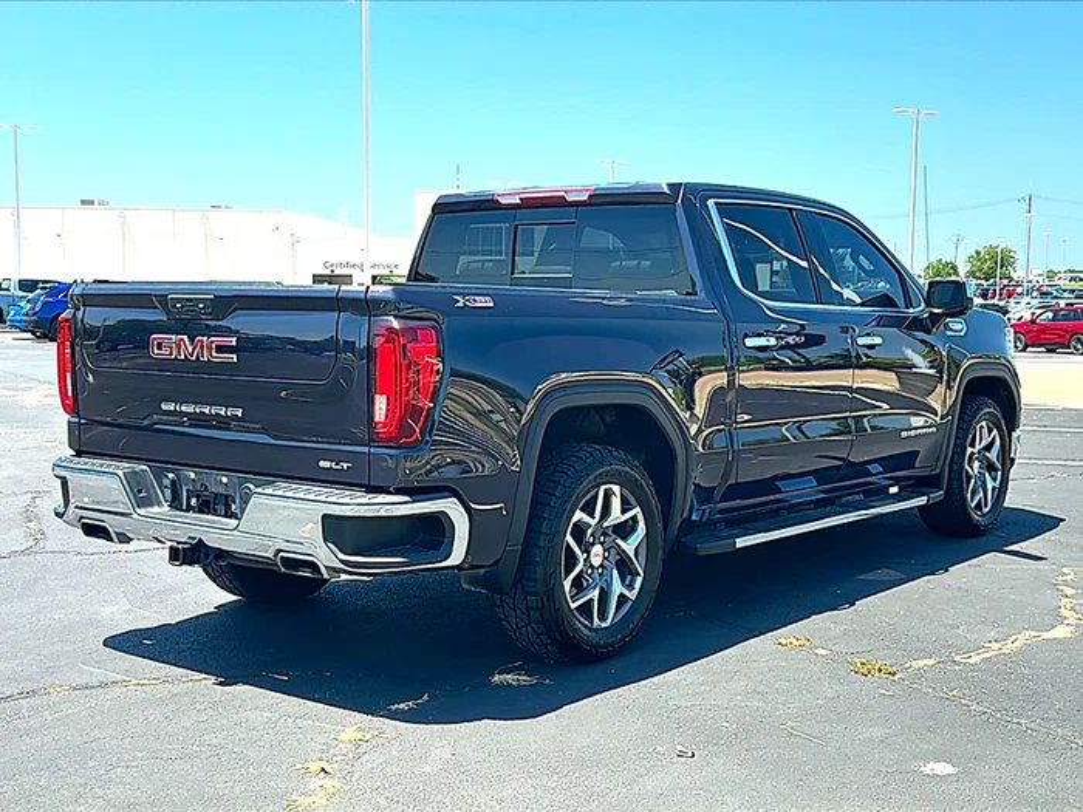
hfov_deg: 50.1
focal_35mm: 37
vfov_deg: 38.7
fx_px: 1158
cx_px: 542
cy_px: 406
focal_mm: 6.86
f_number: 1.78
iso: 80
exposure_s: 1/2165
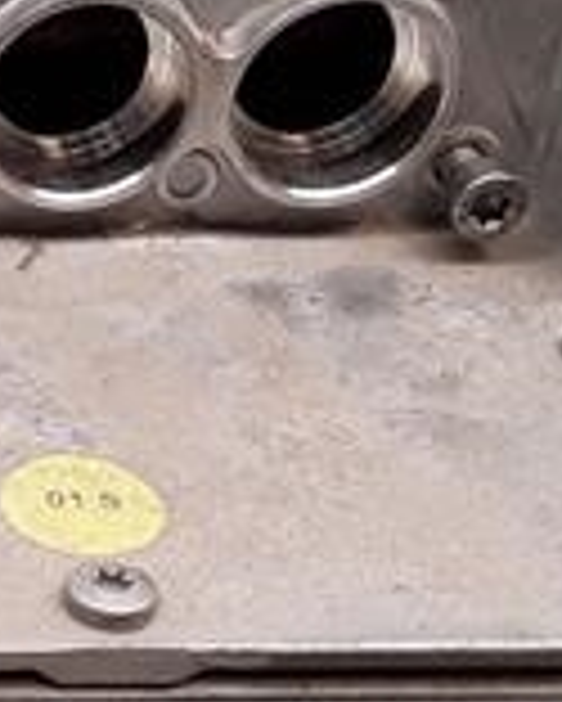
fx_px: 2326
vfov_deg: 17.1
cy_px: 486
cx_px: -432
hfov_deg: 12.6
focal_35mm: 112
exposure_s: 1/100
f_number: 1.9
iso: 64
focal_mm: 2.91
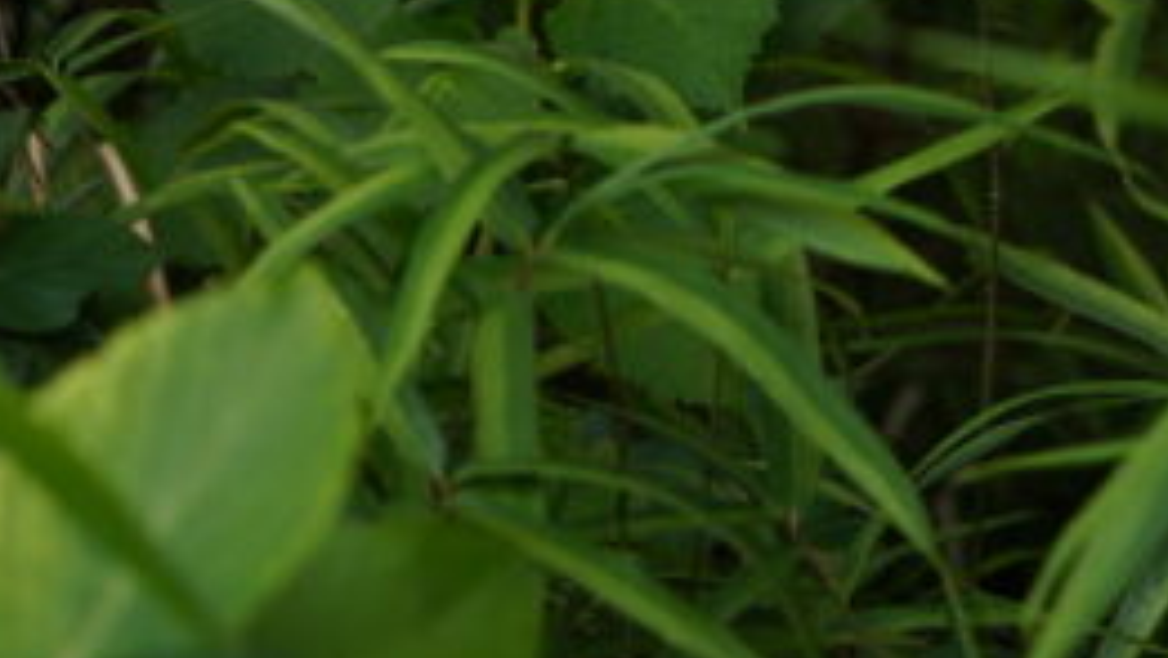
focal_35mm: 180
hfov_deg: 12.0
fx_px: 5576
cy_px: -78
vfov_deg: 6.7
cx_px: 533
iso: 125
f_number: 5.6
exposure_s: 1/200
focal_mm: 70
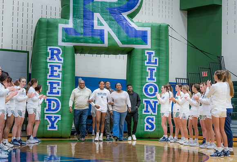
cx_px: 107
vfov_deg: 16.8
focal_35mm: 83
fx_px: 549
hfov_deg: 24.3
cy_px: 86
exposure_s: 1/400
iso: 3200
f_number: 2.8
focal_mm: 70
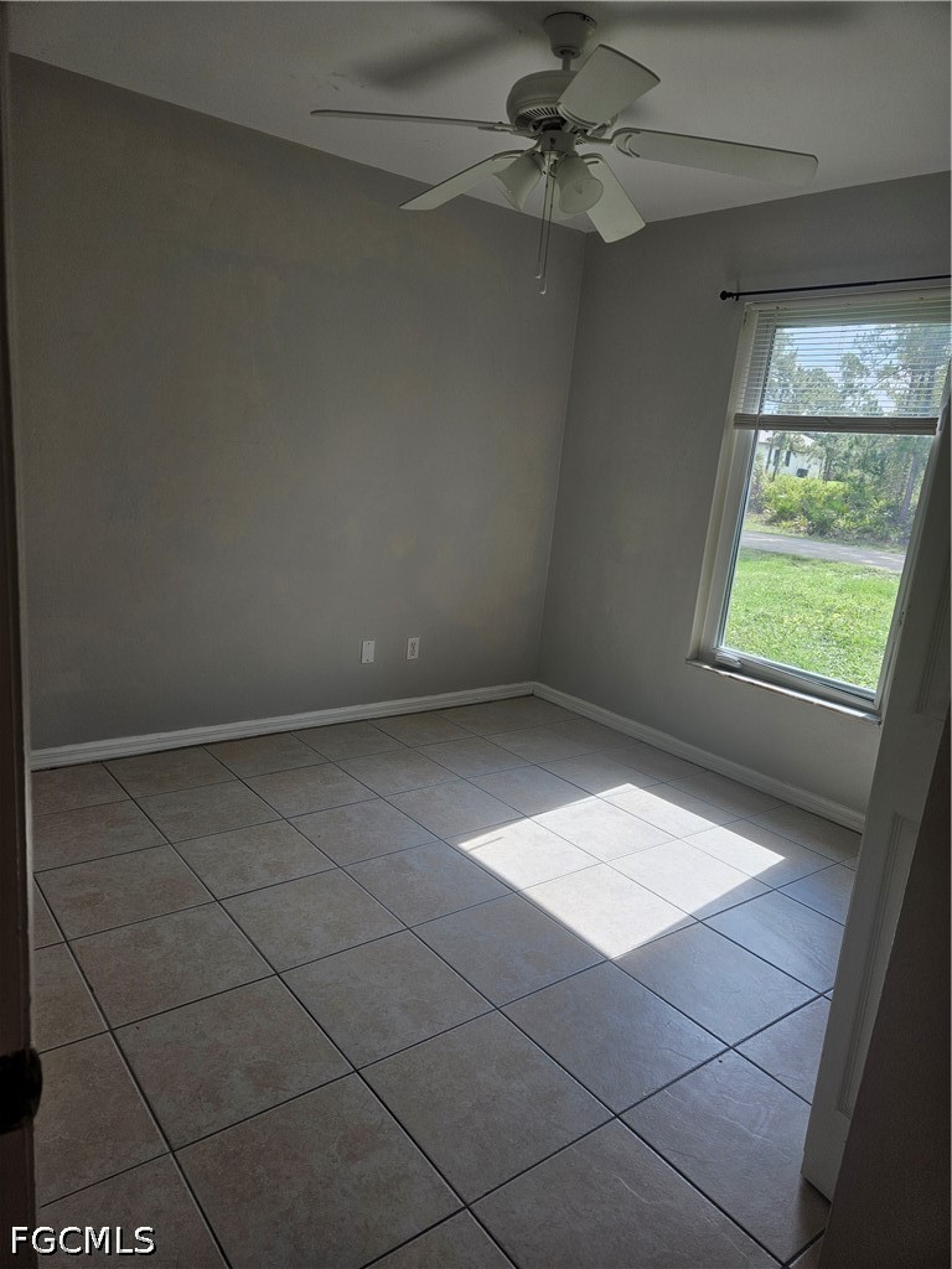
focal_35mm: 23
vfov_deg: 73.9
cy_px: 634
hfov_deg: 58.9
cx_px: 476
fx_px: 843
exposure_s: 1/180
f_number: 1.8
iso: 32
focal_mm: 5.4
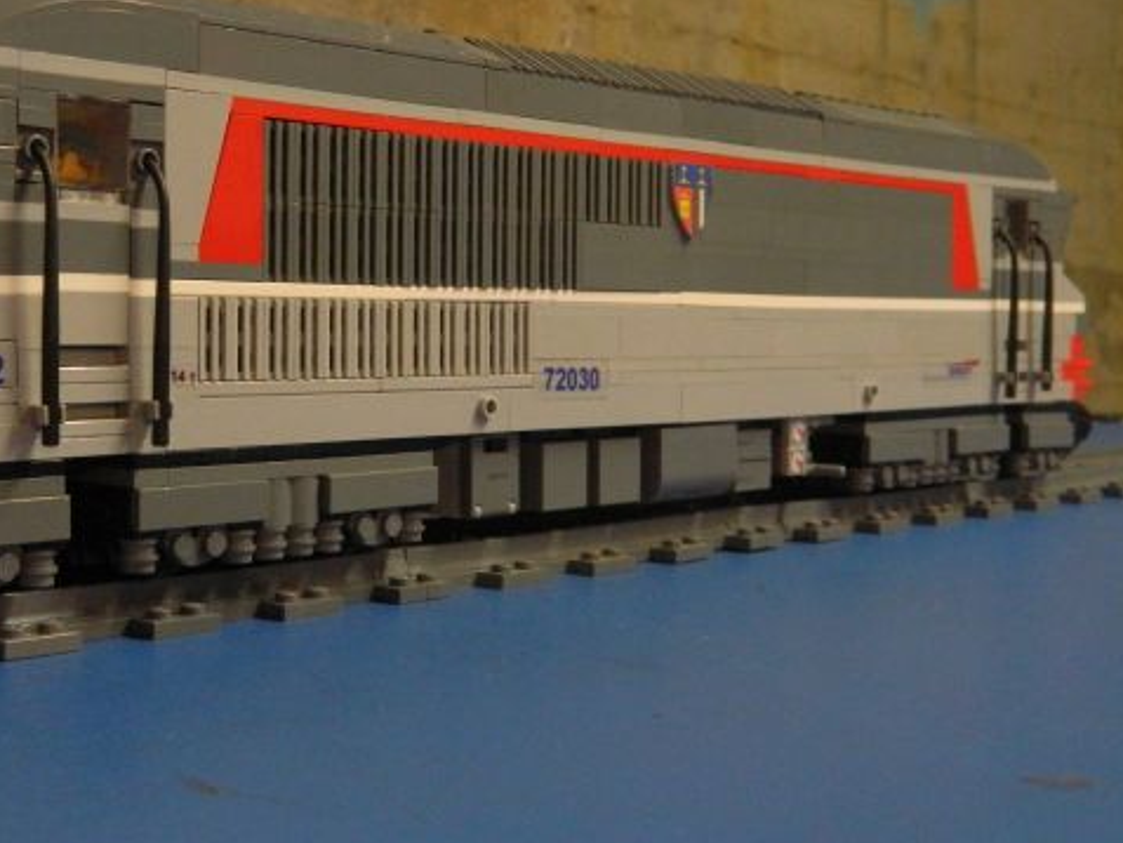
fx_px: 1687
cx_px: 313
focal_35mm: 52
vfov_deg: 28.0
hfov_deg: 36.2
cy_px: 344
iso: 400
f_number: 3.2
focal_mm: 5.6
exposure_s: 1/20
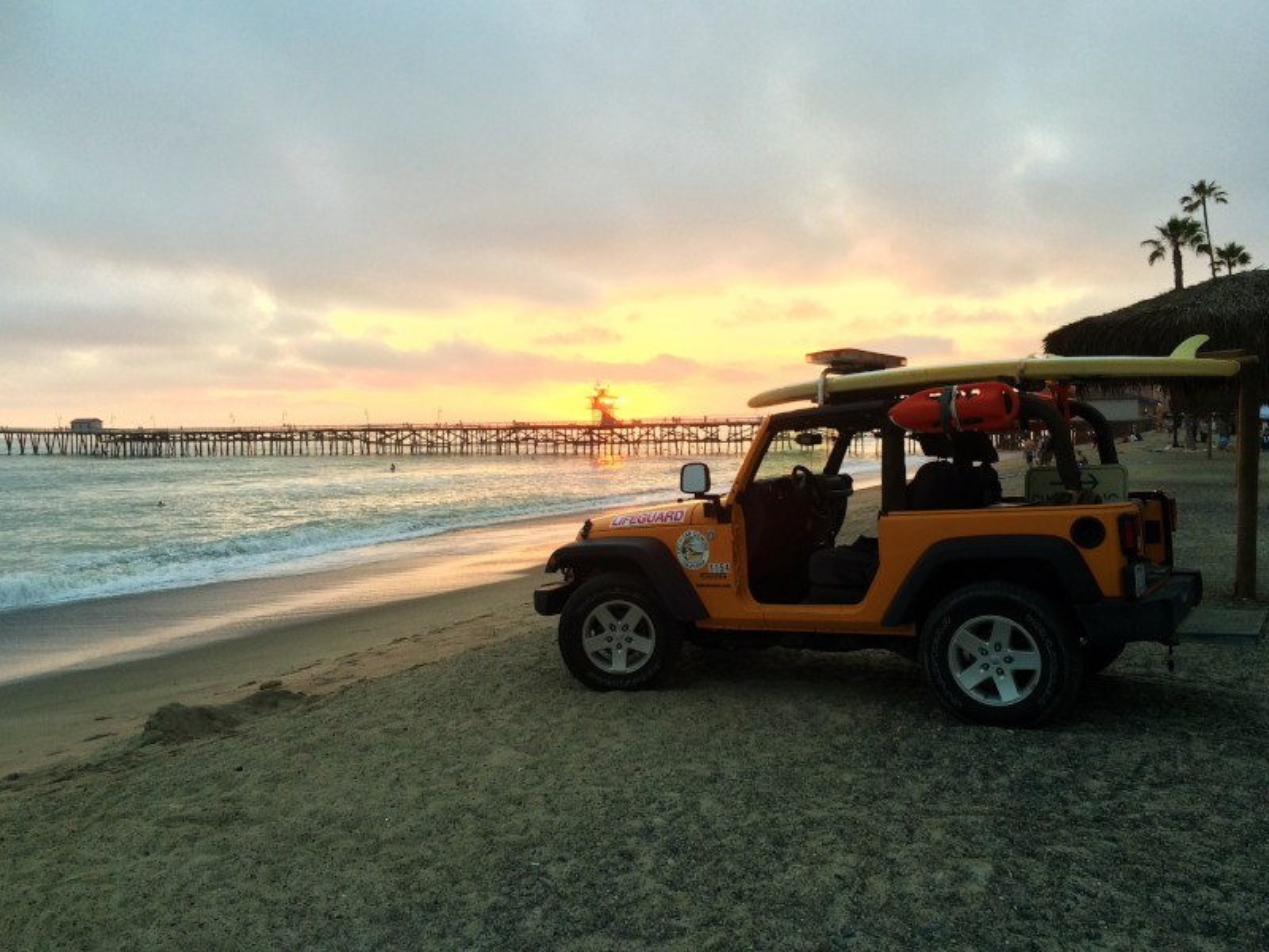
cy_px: 476
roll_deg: -0.9
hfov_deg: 61.7
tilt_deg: -1.7
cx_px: 634
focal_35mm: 29
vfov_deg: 48.2
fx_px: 1063
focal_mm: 4.15
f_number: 2.2
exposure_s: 1/120
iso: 64
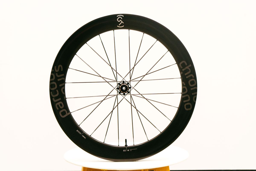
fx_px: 348
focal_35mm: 49
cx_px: 128
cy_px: 86
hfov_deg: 40.3
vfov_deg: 27.5
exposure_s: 1/125
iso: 3200
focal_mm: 49
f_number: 8
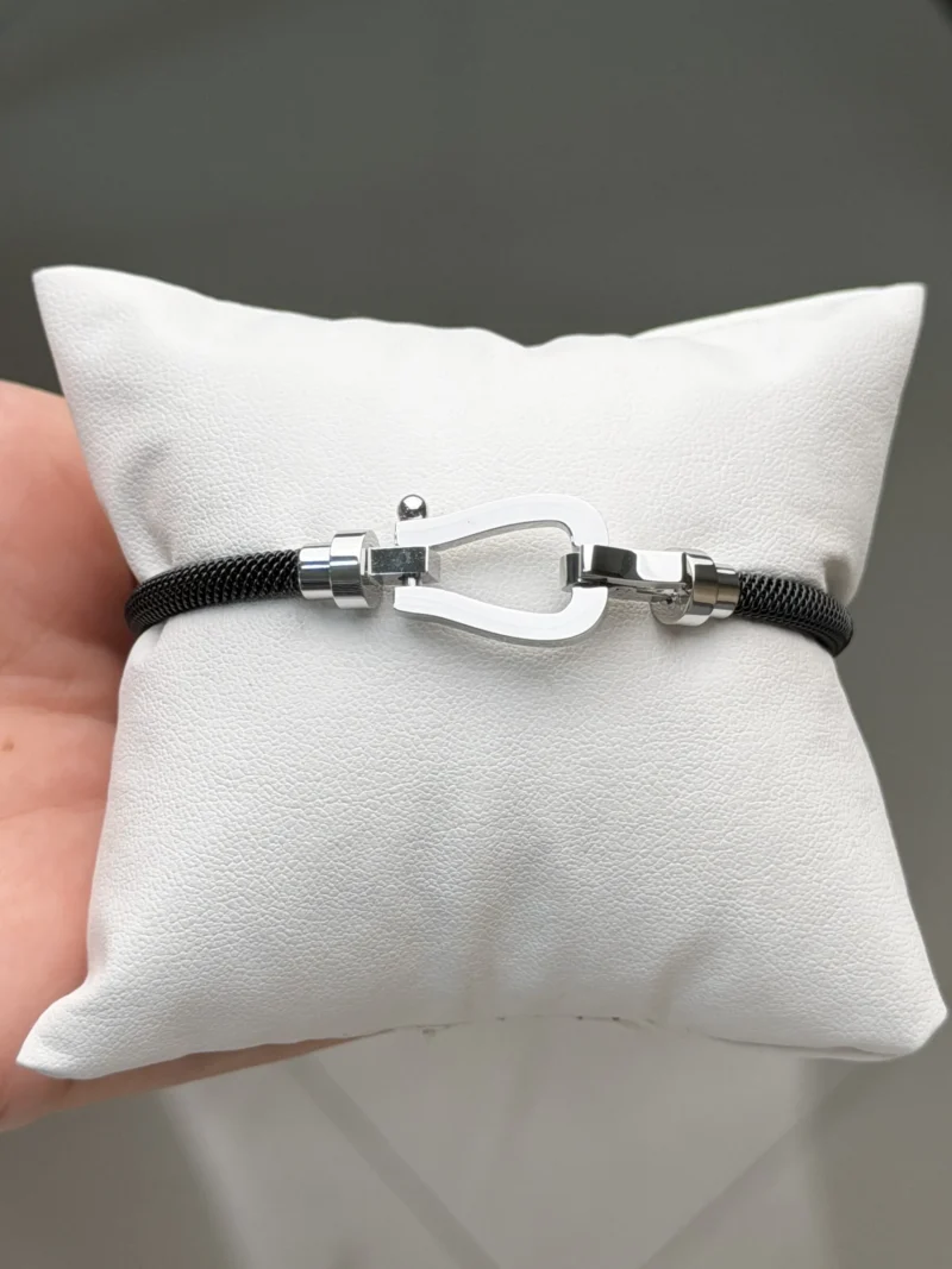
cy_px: 634
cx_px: 476
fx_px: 1760
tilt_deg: -76.1
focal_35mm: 48
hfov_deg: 30.3
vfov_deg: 39.7
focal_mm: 6.76
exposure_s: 1/786
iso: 64
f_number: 1.78
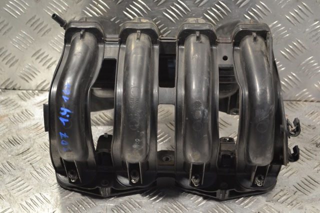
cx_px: 160
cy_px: 106
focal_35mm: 72
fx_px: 640
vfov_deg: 18.9
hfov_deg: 28.1
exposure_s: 1/60
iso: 800
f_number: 5.3
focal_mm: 48
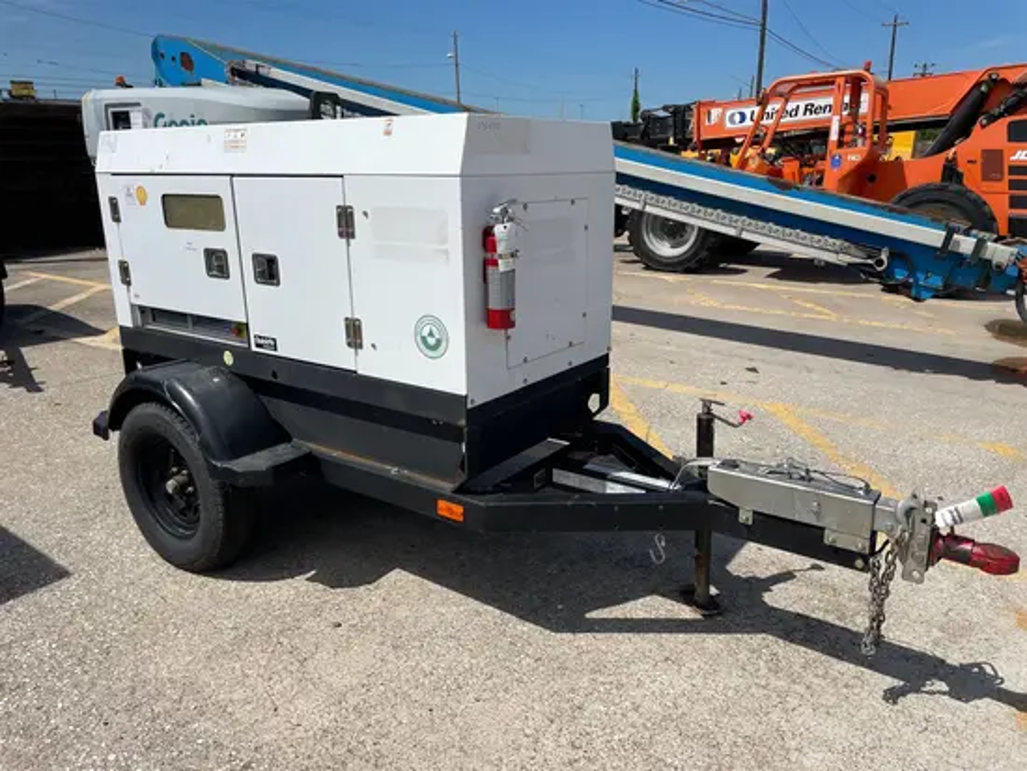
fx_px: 772
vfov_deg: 53.1
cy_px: 386
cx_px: 514
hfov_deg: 67.3
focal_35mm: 26
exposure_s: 1/7299
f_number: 1.6
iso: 32
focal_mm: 4.2
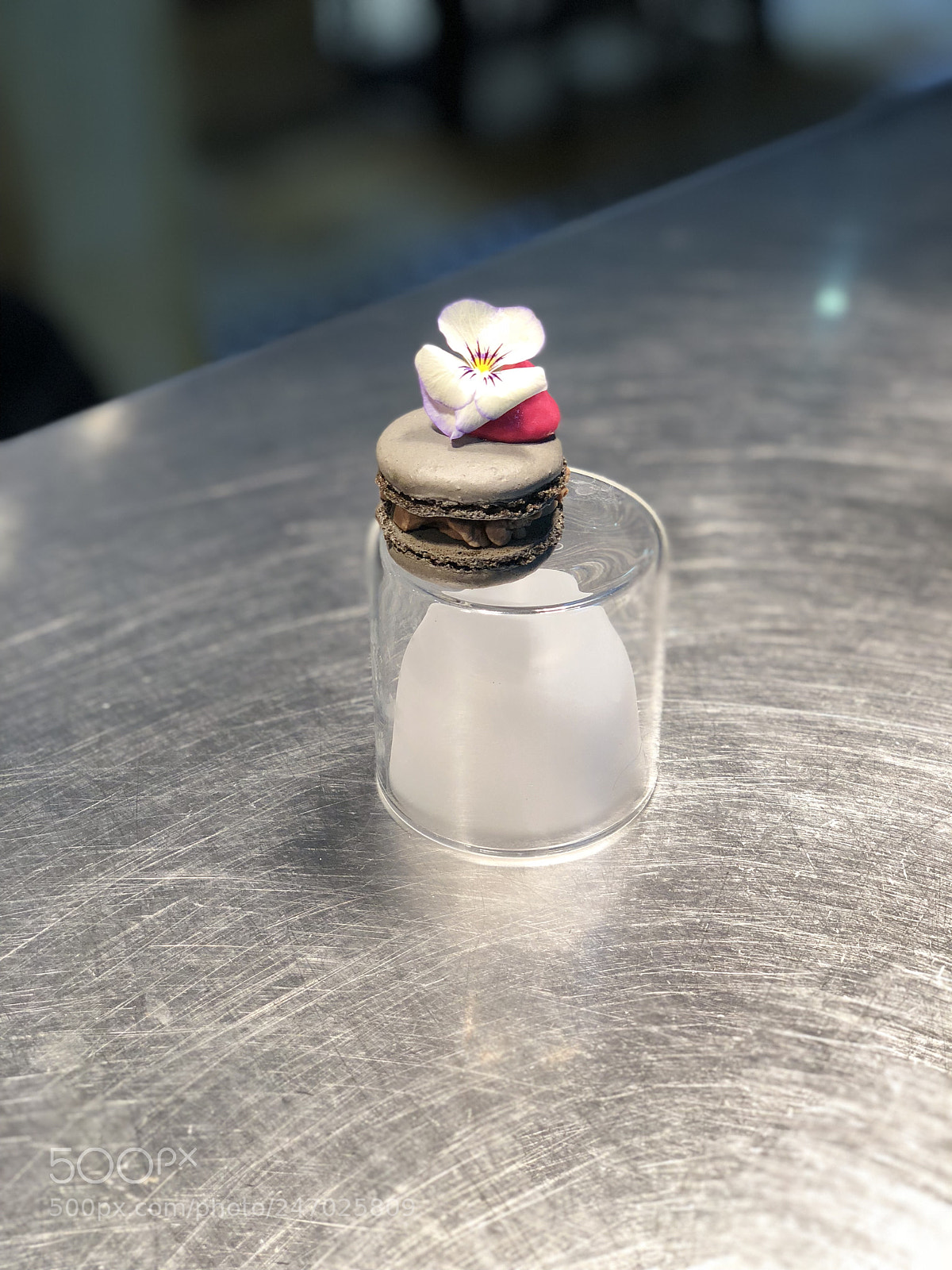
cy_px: 635
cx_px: 476
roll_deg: +0.7
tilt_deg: -33.2
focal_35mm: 52
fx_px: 1907
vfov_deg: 36.8
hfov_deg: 28.0
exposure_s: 1/50
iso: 32
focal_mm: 6
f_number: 2.4
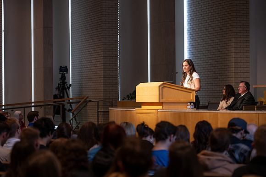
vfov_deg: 12.5
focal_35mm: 110
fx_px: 813
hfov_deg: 18.6
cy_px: 88
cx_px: 133
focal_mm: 110
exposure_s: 1/160
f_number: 2.8
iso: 640
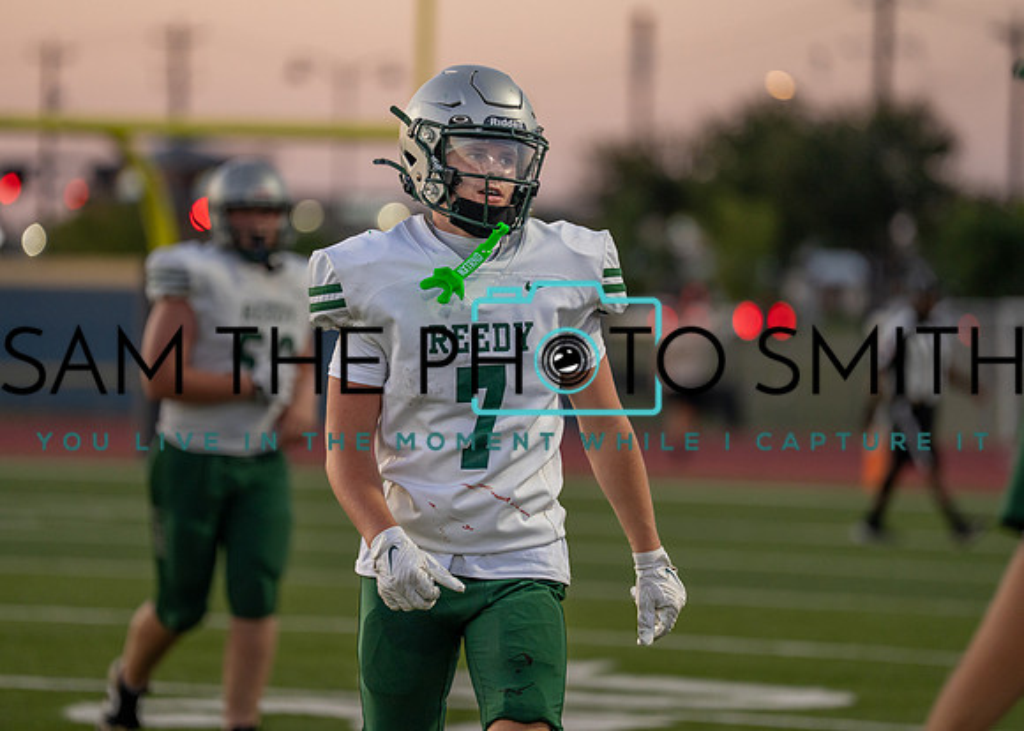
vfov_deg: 6.7
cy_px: 337
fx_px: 6285
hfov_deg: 9.3
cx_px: 487
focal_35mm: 216
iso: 1250
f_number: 2.8
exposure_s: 1/1000
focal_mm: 185
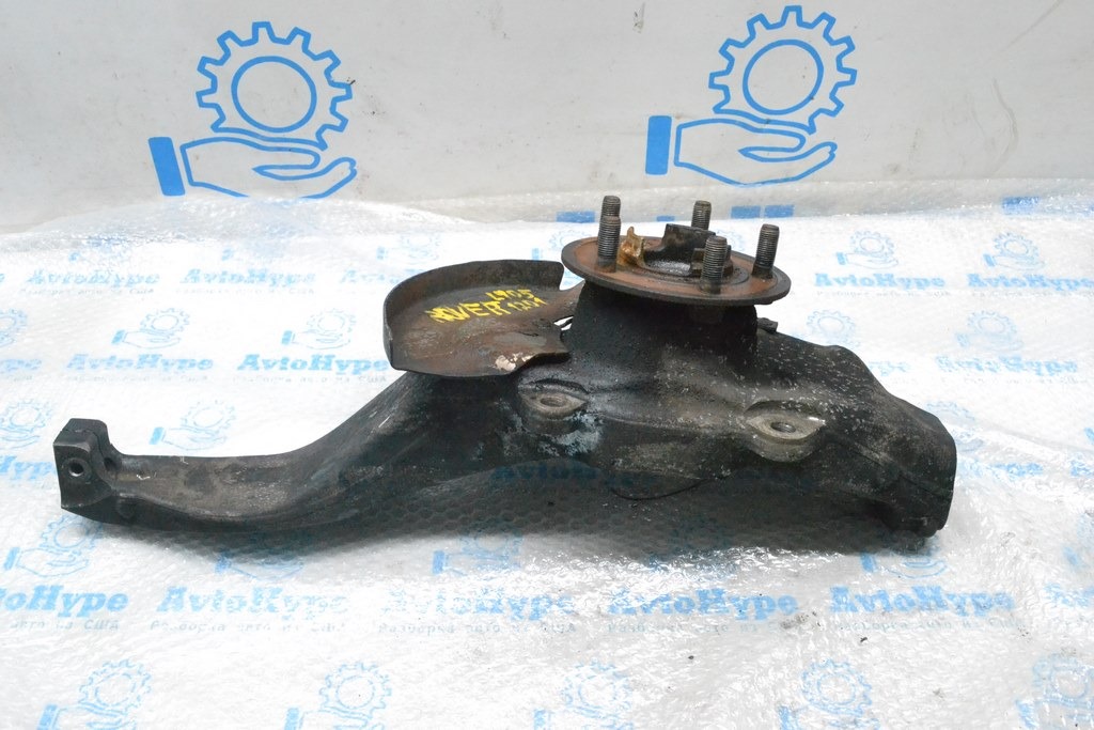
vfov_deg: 40.0
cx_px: 547
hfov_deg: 57.2
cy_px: 365
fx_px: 1003
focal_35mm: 33
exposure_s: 1/160
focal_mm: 22
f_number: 9
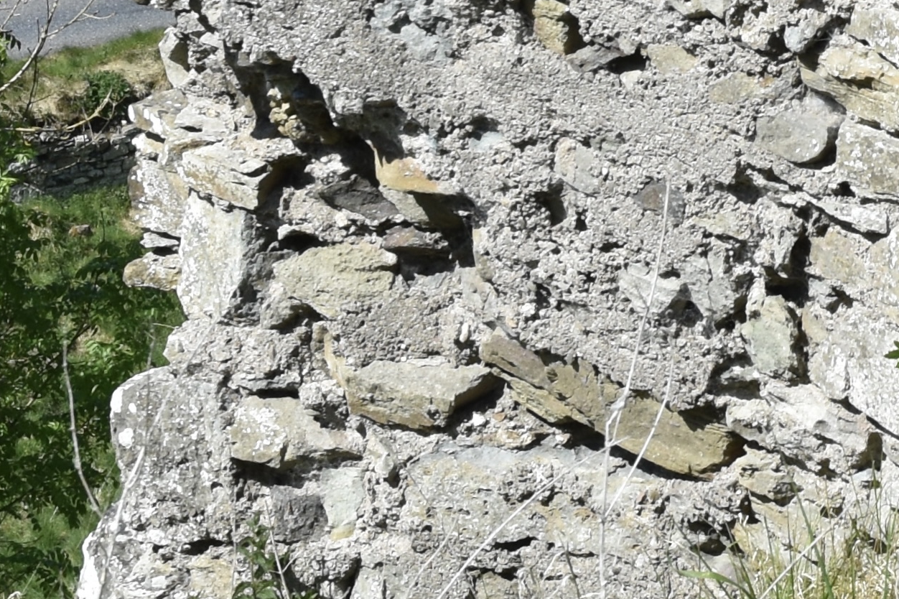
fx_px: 4748
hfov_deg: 10.6
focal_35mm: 190
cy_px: -419
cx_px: 1142
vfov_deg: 7.1
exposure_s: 1/640
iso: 400
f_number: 8
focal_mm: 29
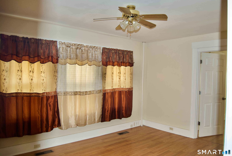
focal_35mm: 27
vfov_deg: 48.0
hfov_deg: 67.3
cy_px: 78
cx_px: 116
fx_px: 174
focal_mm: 18
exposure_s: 1/60
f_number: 3.5
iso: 200
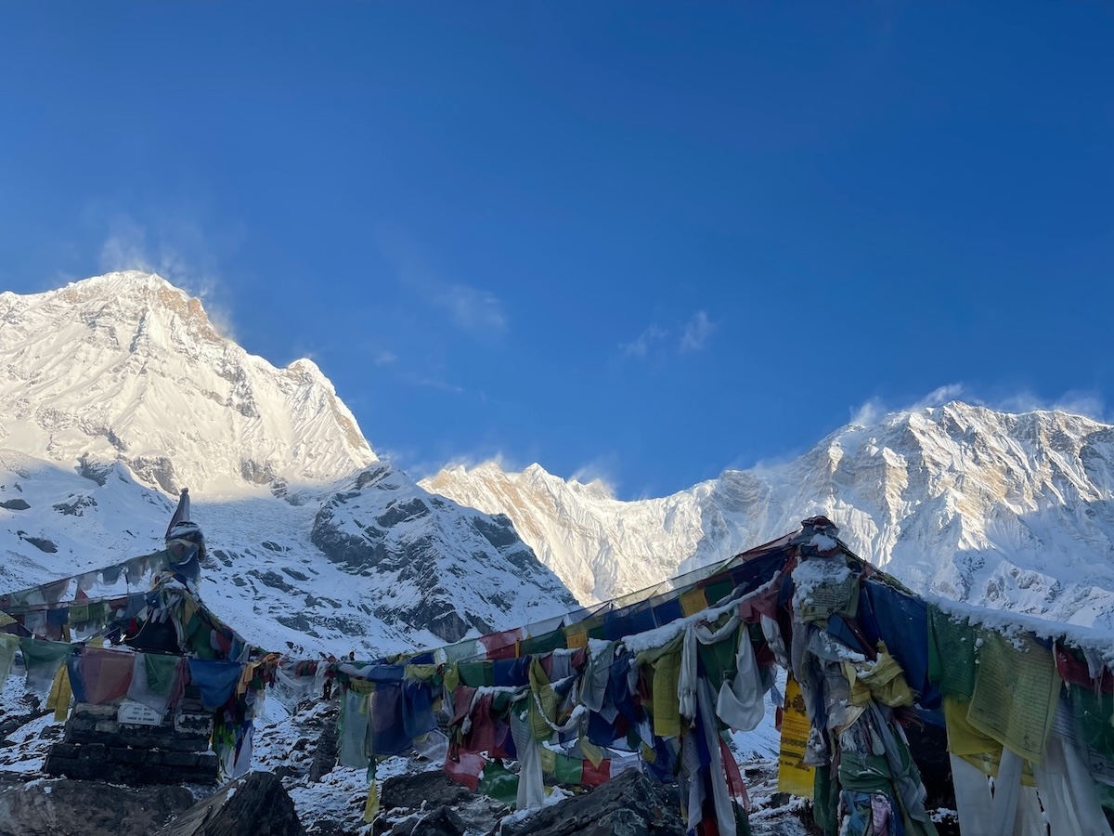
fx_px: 837
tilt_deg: +26.5
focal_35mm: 26
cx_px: 557
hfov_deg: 67.3
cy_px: 418
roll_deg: -1.7
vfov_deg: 53.1
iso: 32
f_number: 1.6
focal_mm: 5.1
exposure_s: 1/2247
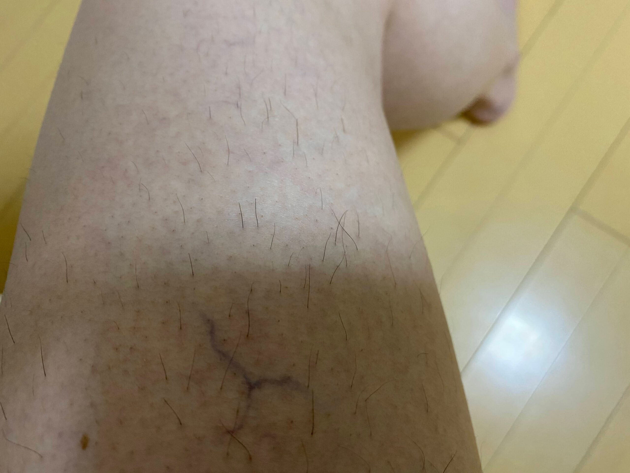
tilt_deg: -76.4
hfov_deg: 67.3
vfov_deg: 53.1
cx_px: 315
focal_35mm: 26
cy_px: 236
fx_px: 473
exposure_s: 1/50
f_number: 1.8
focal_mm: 4.25
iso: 400
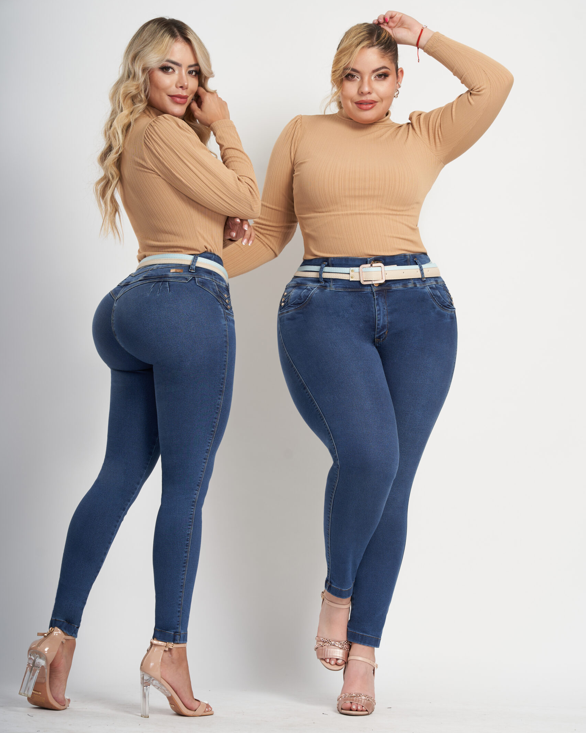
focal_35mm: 79
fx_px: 1713
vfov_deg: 24.1
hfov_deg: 19.4
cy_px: 337
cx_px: 293
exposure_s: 1/160
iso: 100
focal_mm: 70
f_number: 8
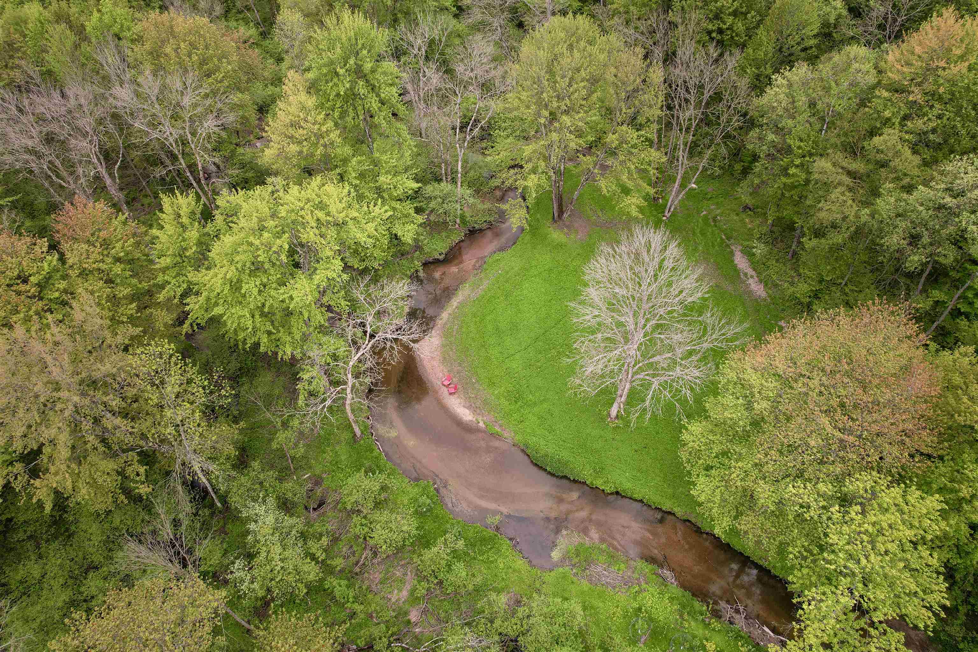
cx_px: 489
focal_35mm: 22
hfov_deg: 78.6
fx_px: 598
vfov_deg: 57.2
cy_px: 326
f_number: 2.8
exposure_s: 1/400
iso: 100
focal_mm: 8.38
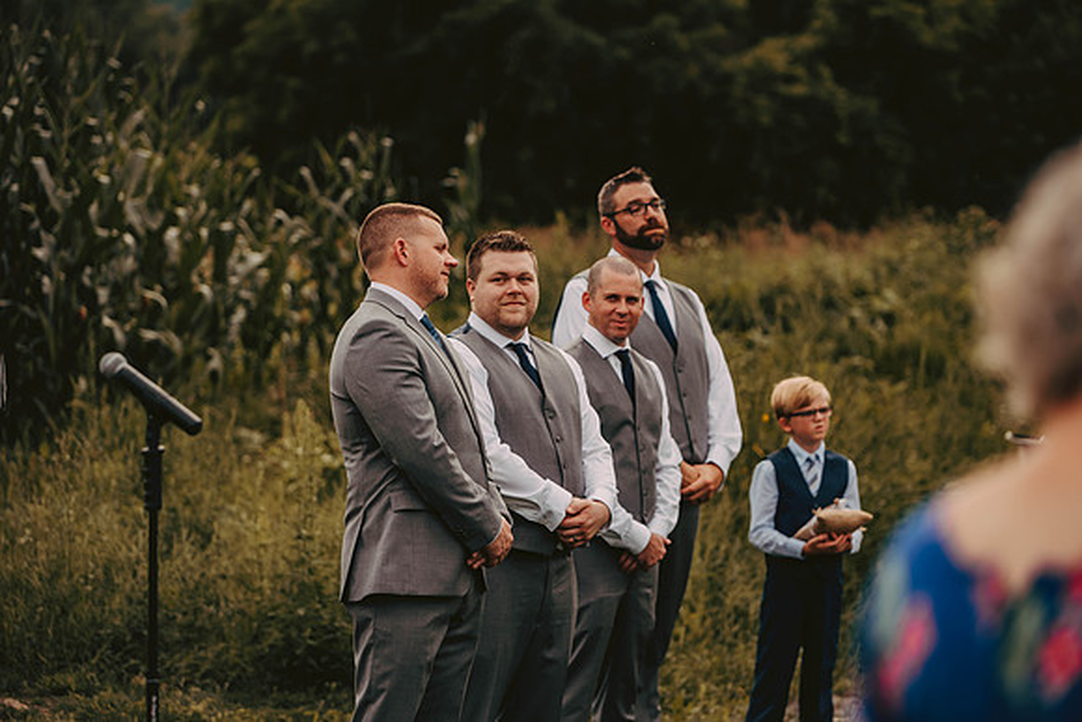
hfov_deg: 17.6
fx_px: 3487
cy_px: 361
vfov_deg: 11.8
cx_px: 541
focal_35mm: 116
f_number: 2.8
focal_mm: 116
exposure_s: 1/1600
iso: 200
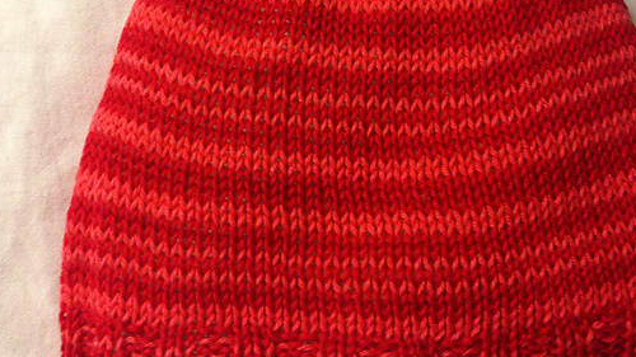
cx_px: 368
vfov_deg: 25.8
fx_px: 776
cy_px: 123
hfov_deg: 44.4
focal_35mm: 46
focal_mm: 4.12
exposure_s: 1/20
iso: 125
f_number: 2.4
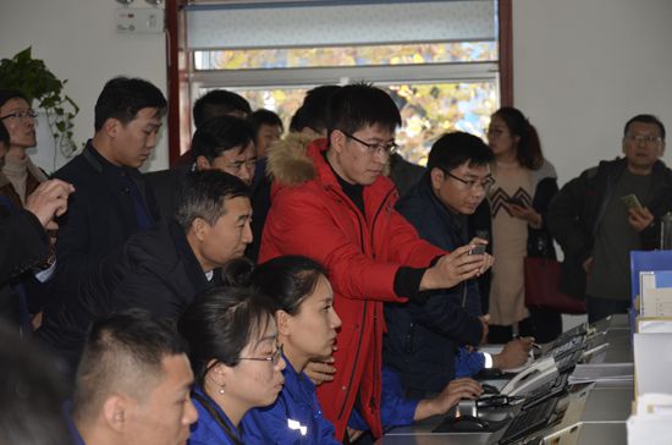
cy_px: 222
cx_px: 336
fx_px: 2095
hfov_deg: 18.2
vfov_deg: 12.1
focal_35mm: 112
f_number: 5.3
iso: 320
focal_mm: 75
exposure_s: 1/60
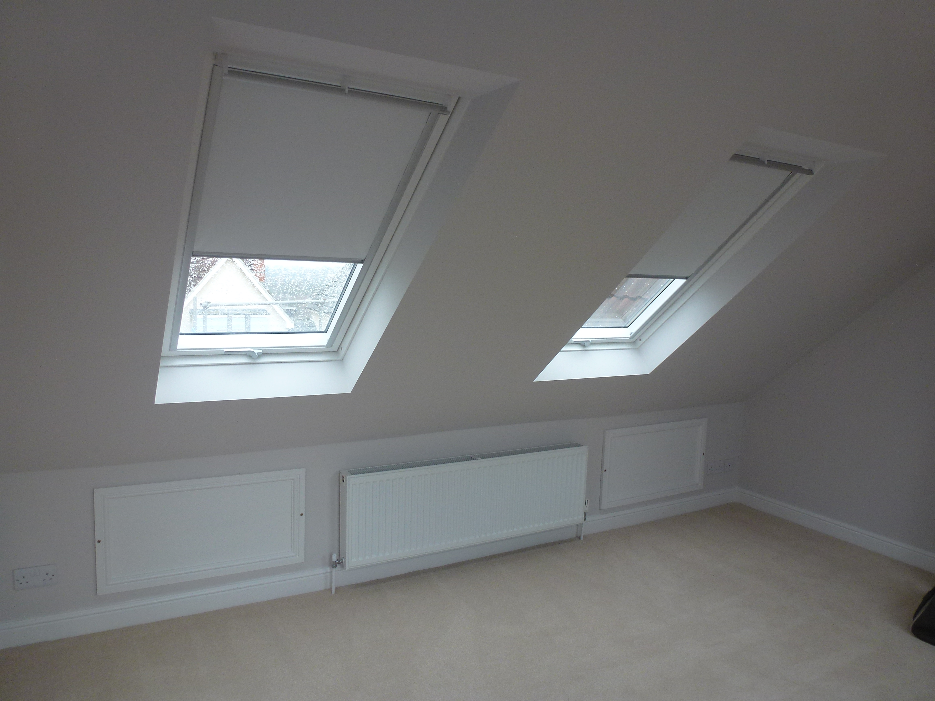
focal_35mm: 24
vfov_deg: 56.8
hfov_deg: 71.6
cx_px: 468
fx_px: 648
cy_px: 350
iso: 100
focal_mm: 4.3
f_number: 3.3
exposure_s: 1/80
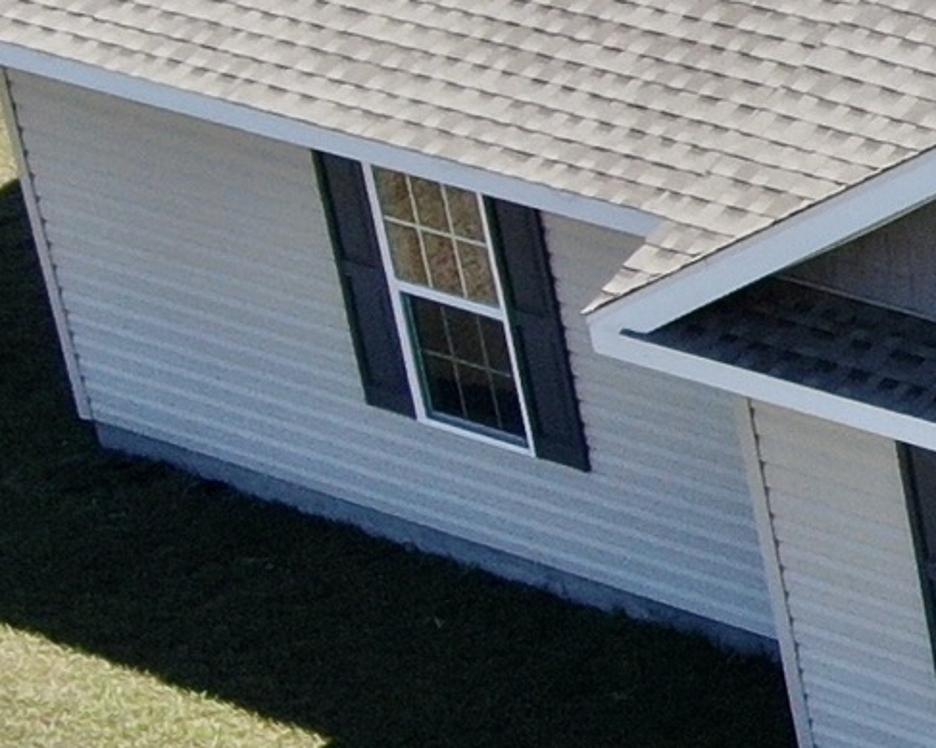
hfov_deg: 8.7
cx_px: 2600
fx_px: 5288
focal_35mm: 191
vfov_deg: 8.1
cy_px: 446
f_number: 3.1
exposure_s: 1/640
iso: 100
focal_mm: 5.33
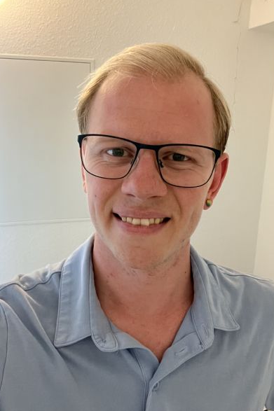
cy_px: 203
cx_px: 135
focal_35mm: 34
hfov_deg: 38.9
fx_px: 388
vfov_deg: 55.8
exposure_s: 1/25
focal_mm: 2.87
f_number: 2.2
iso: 400
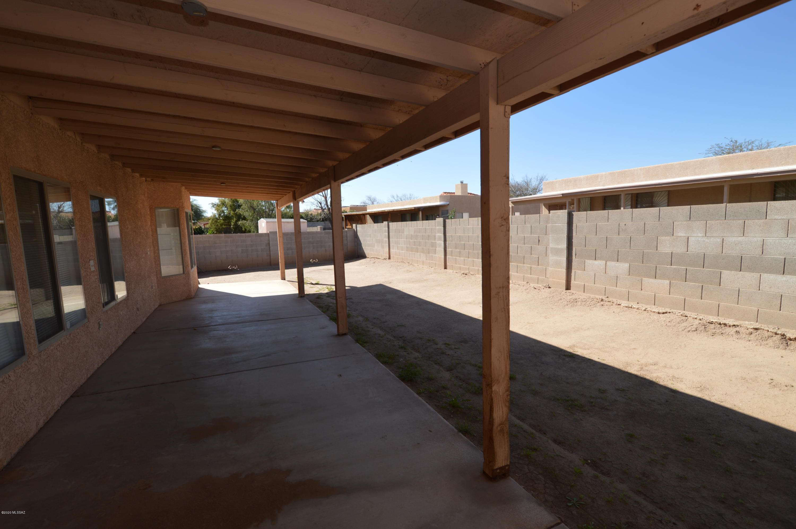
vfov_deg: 71.9
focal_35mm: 16
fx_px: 364
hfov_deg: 95.0
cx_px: 398
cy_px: 264
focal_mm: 11
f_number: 7.1
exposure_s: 1/200
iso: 100
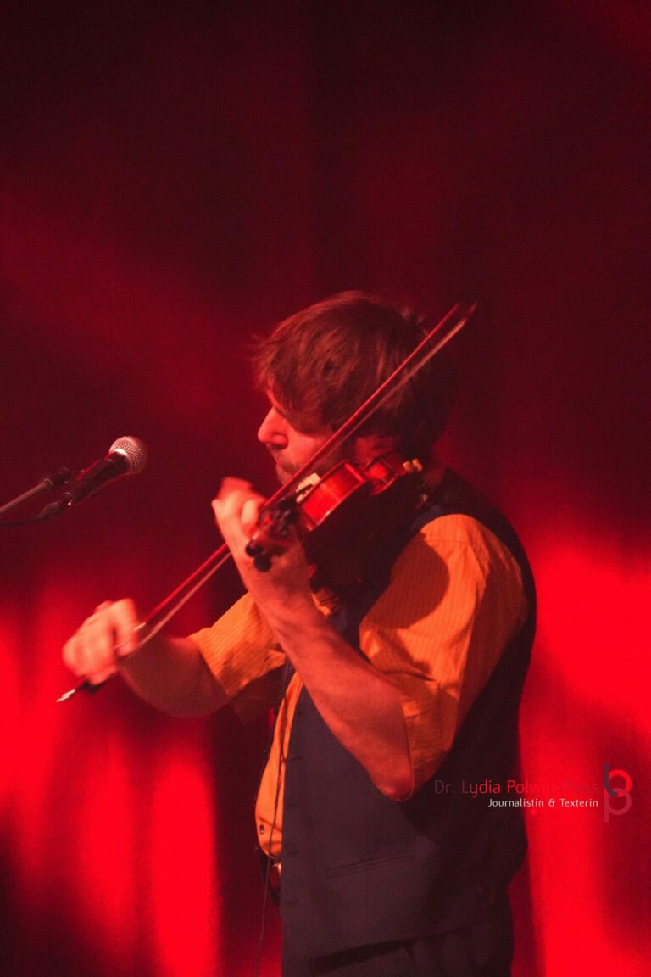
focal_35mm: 126
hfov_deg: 10.9
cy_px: 488
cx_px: 326
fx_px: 3417
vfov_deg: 16.3
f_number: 5
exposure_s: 1/20
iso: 6400
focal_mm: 84
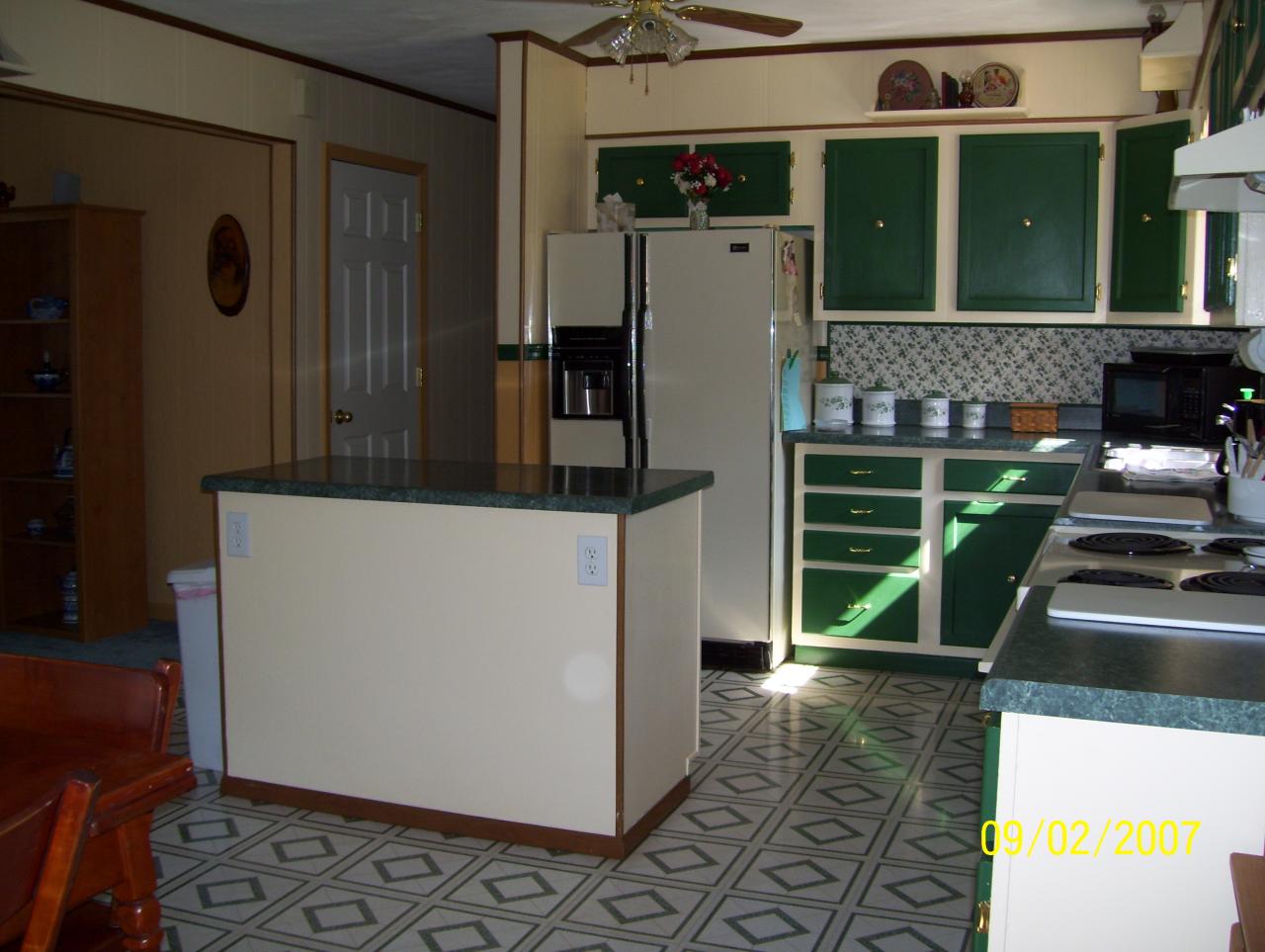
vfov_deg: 39.7
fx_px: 1317
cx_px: 632
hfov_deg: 51.3
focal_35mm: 36
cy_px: 476
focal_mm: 6
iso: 80
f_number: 2.7
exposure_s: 1/60
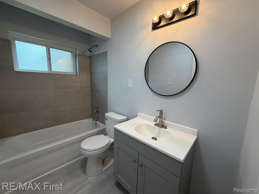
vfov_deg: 85.7
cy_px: 97
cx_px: 130
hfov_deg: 102.1
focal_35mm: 14
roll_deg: -1.1
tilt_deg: -7.9
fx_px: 105
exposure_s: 1/120
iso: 125
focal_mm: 2.22
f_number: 2.2
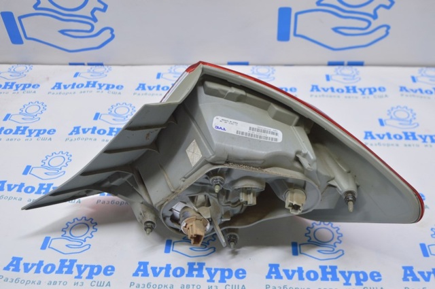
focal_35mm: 40
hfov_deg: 48.0
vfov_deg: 32.9
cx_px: 218
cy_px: 144
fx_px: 489
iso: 400
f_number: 5.6
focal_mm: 27
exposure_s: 1/20
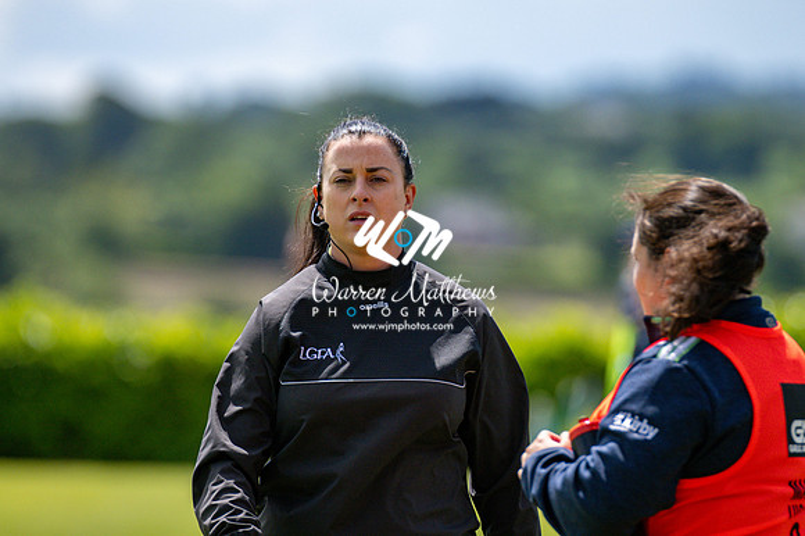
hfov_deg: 4.6
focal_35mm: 450
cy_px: 268
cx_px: 402
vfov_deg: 3.1
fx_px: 10056
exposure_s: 1/6400
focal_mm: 300
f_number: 2.8
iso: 200
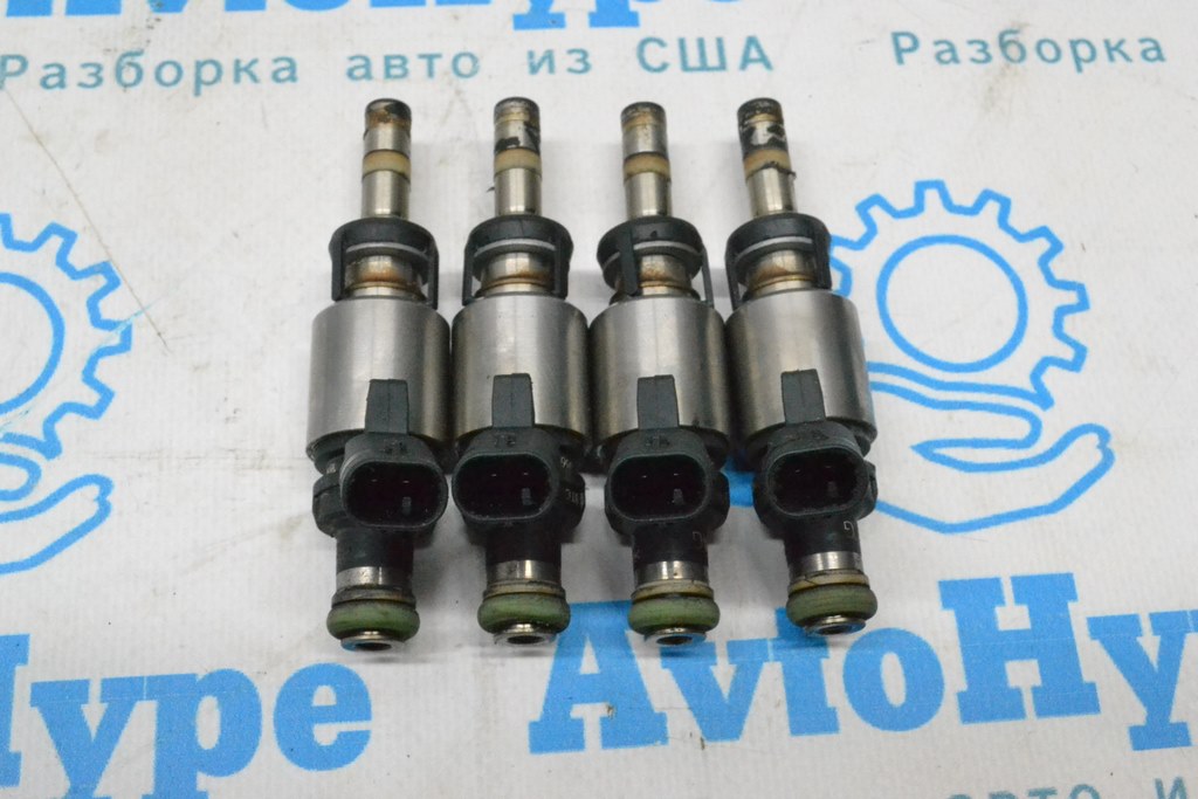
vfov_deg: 31.9
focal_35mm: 42
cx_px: 599
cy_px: 400
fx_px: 1398
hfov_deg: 46.4
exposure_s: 1/100
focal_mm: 28
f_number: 13
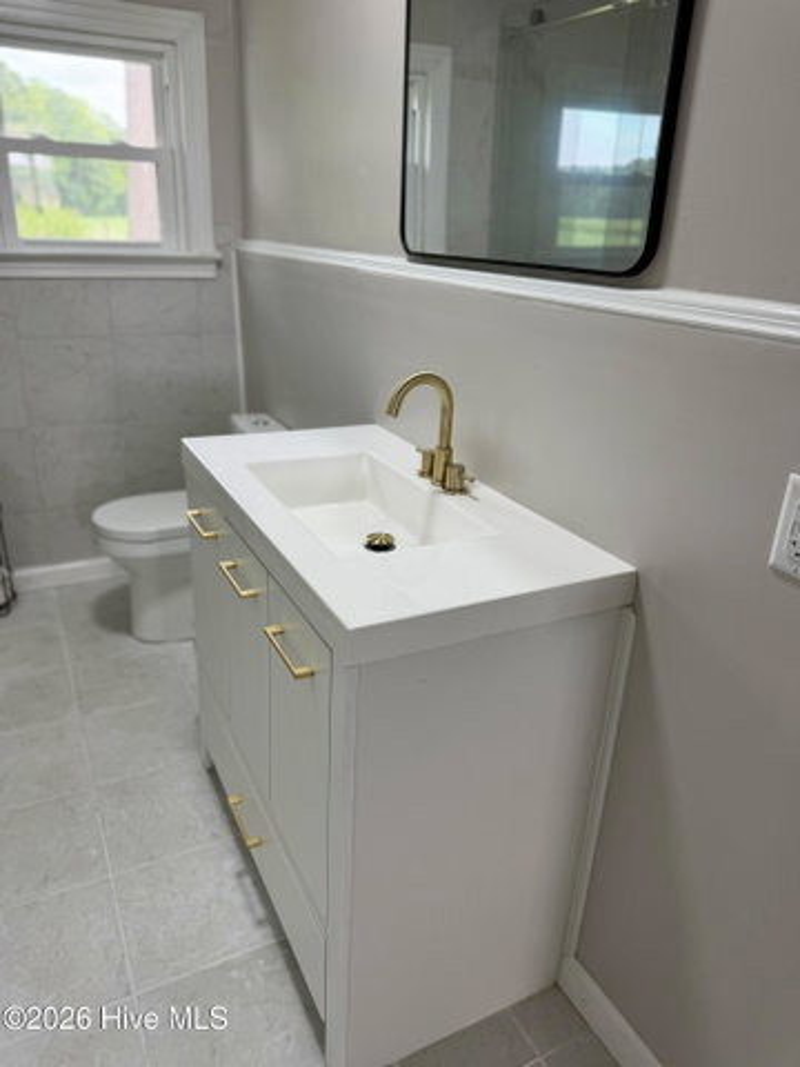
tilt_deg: -22.2
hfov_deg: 56.8
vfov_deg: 71.6
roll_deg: -2.4
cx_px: 400
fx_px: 740
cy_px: 534
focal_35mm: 24
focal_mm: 6.76
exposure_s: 1/129
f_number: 1.78
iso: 80
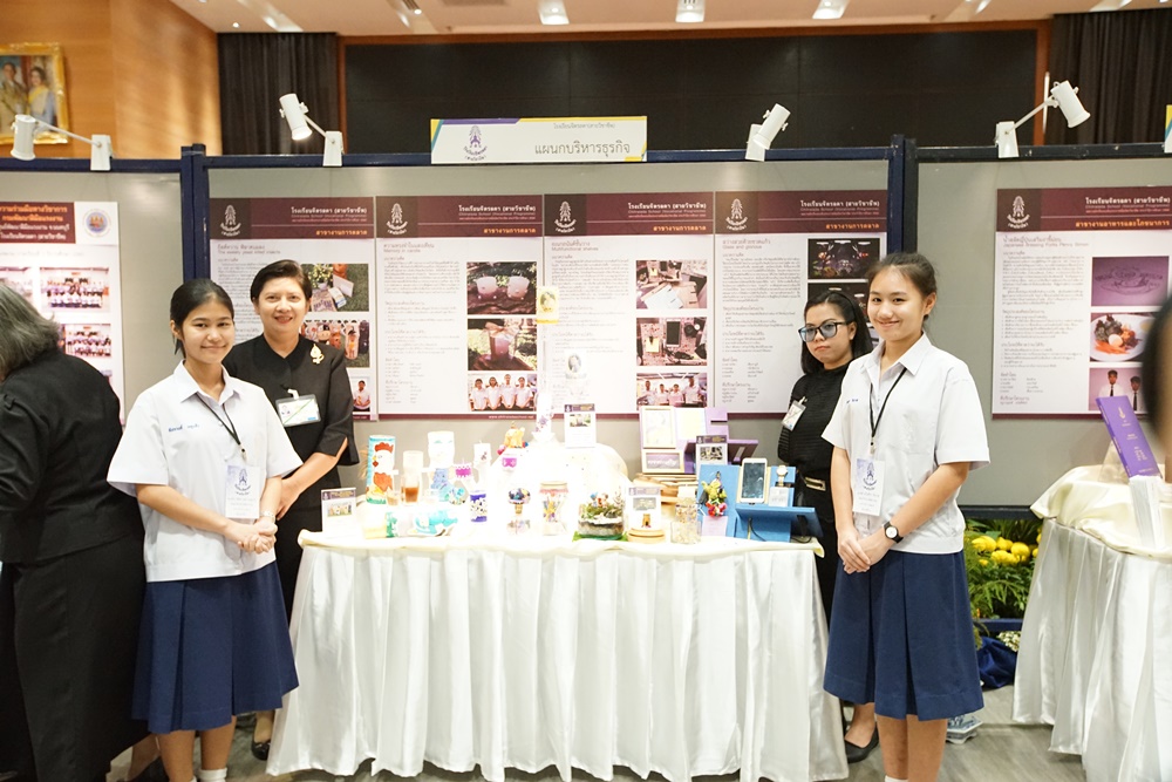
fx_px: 1042
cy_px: 391
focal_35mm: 32
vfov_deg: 41.1
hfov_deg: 58.7
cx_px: 586
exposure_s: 1/200
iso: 5000
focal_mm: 32
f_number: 4.5
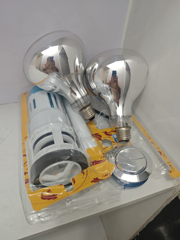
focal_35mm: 23
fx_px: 159
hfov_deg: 58.9
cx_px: 90
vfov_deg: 73.9
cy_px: 120
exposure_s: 1/100
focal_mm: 6.68
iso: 320
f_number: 1.42
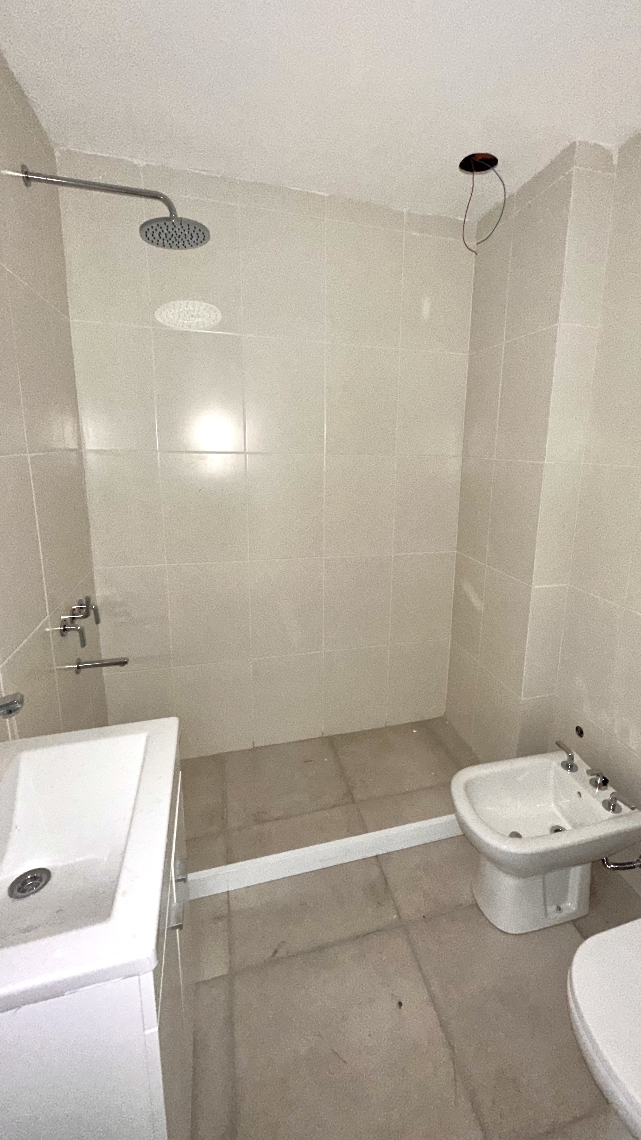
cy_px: 543
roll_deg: -1.6
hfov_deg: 66.8
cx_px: 363
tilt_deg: -11.5
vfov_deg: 99.3
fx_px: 484
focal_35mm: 16
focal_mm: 2.22
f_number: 2.2
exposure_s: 1/50
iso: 200
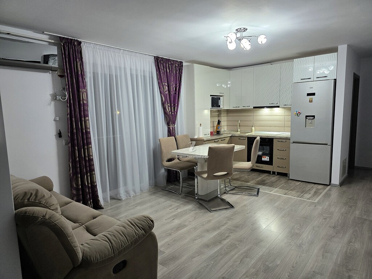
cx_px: 186
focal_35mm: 23
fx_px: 247
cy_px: 140
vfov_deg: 58.9
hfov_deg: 73.9
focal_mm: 6.3
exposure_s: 1/101
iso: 160
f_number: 1.7
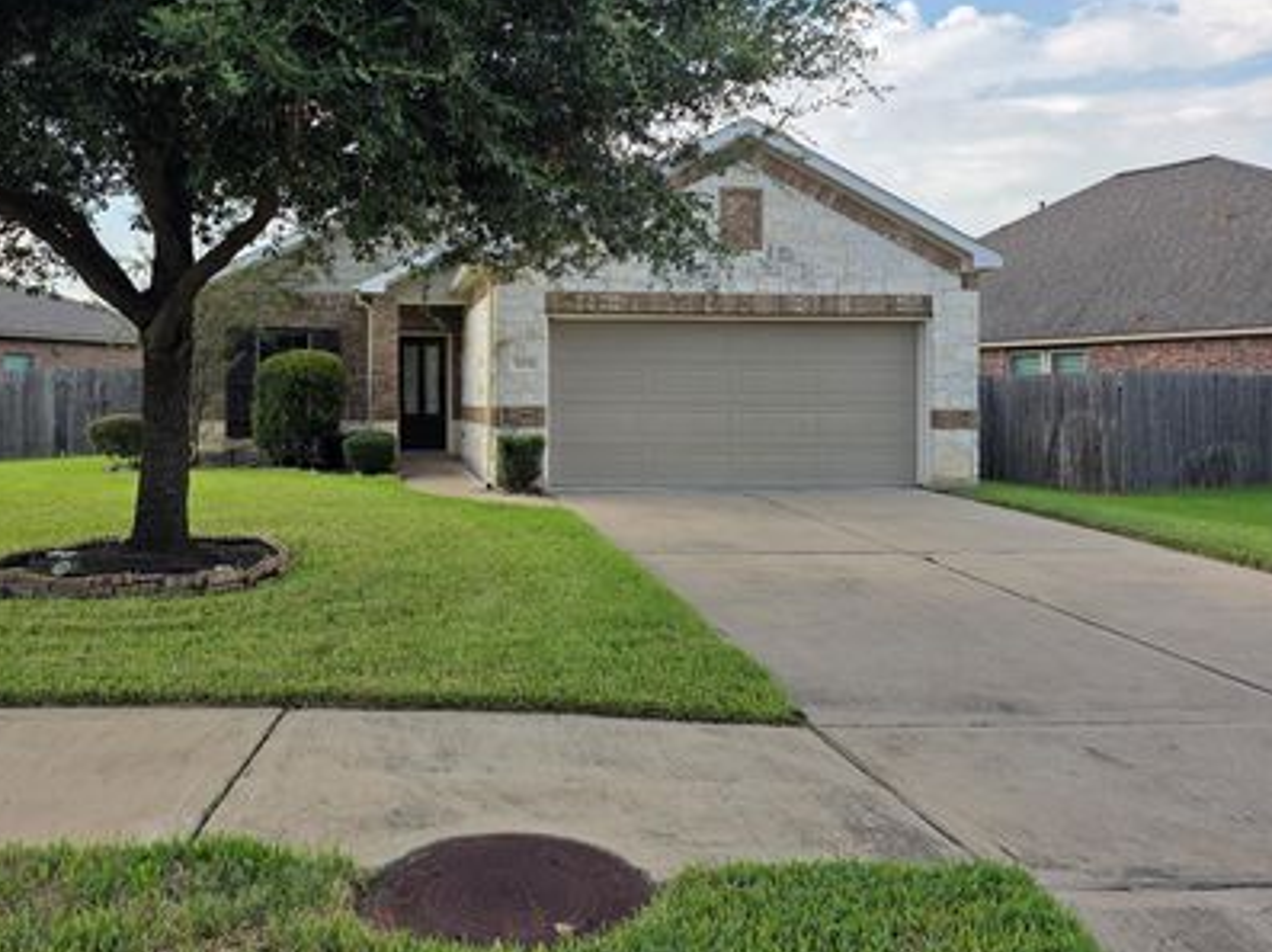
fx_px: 1065
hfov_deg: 61.0
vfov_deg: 47.9
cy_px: 380
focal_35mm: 29
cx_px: 493
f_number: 1.7
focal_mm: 6.25
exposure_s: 1/2391
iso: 80
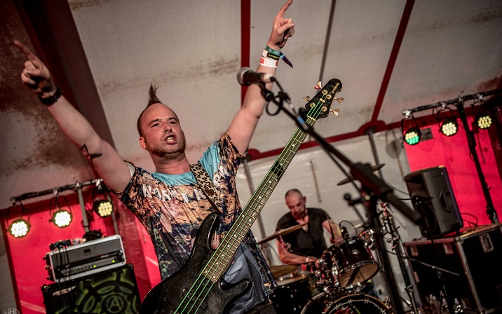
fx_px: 561
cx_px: 252
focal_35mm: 41
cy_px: 161
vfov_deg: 31.3
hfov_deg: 48.2
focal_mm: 40
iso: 640
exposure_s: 1/100
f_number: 2.8
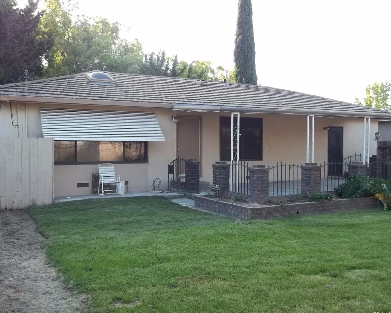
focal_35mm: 34
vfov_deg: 43.3
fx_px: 393
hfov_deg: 52.8
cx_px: 189
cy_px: 158
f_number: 2.9
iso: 80
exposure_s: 1/125
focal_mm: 5.7
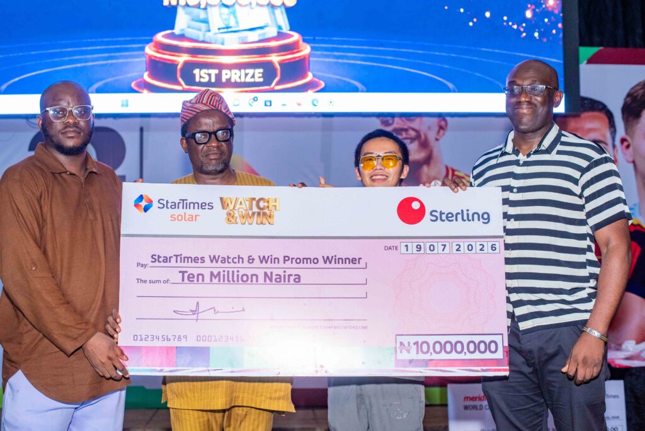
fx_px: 896
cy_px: 216
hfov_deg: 39.6
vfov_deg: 27.0
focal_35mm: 50
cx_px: 322
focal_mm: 50
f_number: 4
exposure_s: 1/60
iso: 1000
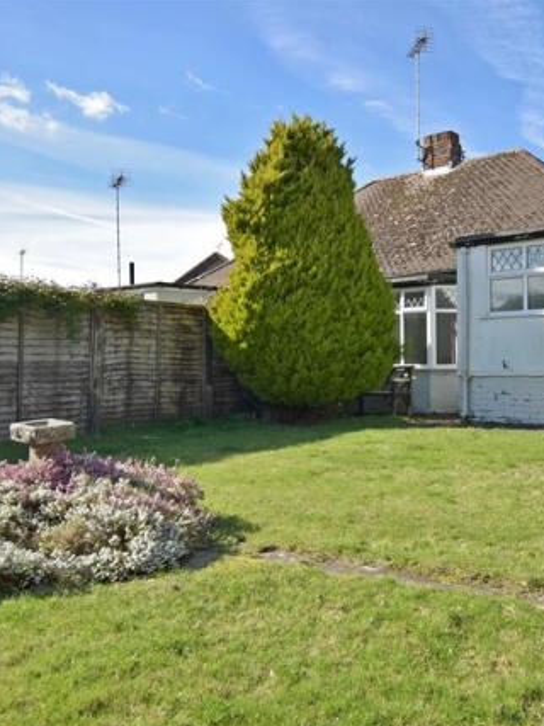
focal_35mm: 31
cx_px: 379
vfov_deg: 58.4
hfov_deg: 44.5
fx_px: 650
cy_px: 368
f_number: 6.3
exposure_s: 1/2000
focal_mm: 14
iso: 500
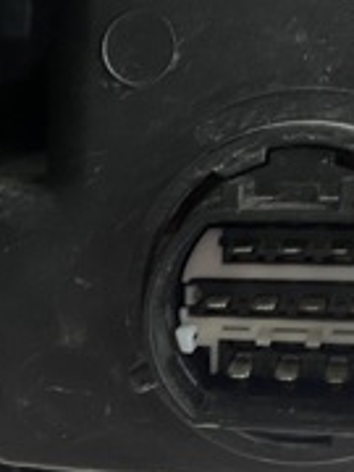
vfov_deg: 21.7
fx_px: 1214
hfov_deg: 16.3
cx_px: 3
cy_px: 397
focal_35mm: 89
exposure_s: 1/50
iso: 160
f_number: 1.8
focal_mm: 4.25
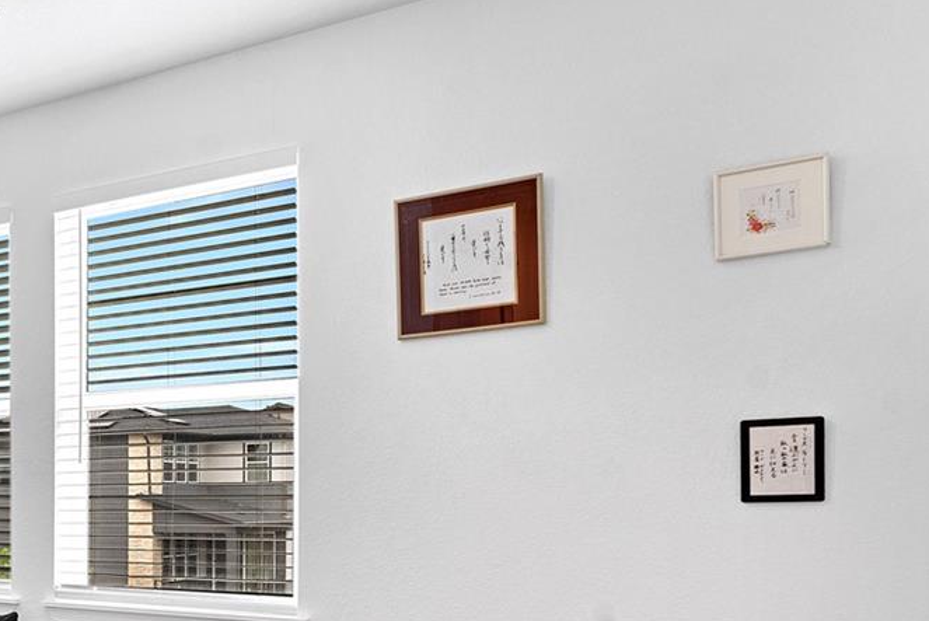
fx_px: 1059
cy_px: 531
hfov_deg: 38.0
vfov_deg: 31.5
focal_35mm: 41
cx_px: -129
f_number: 8
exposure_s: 1/8
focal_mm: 17
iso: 400
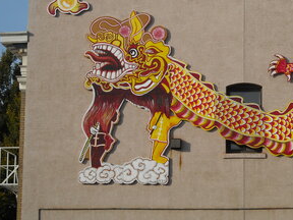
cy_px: 88
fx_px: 1236
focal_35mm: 146
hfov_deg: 13.5
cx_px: 193
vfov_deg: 10.2
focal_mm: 17.1
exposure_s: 1/593
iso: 64
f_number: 4.7
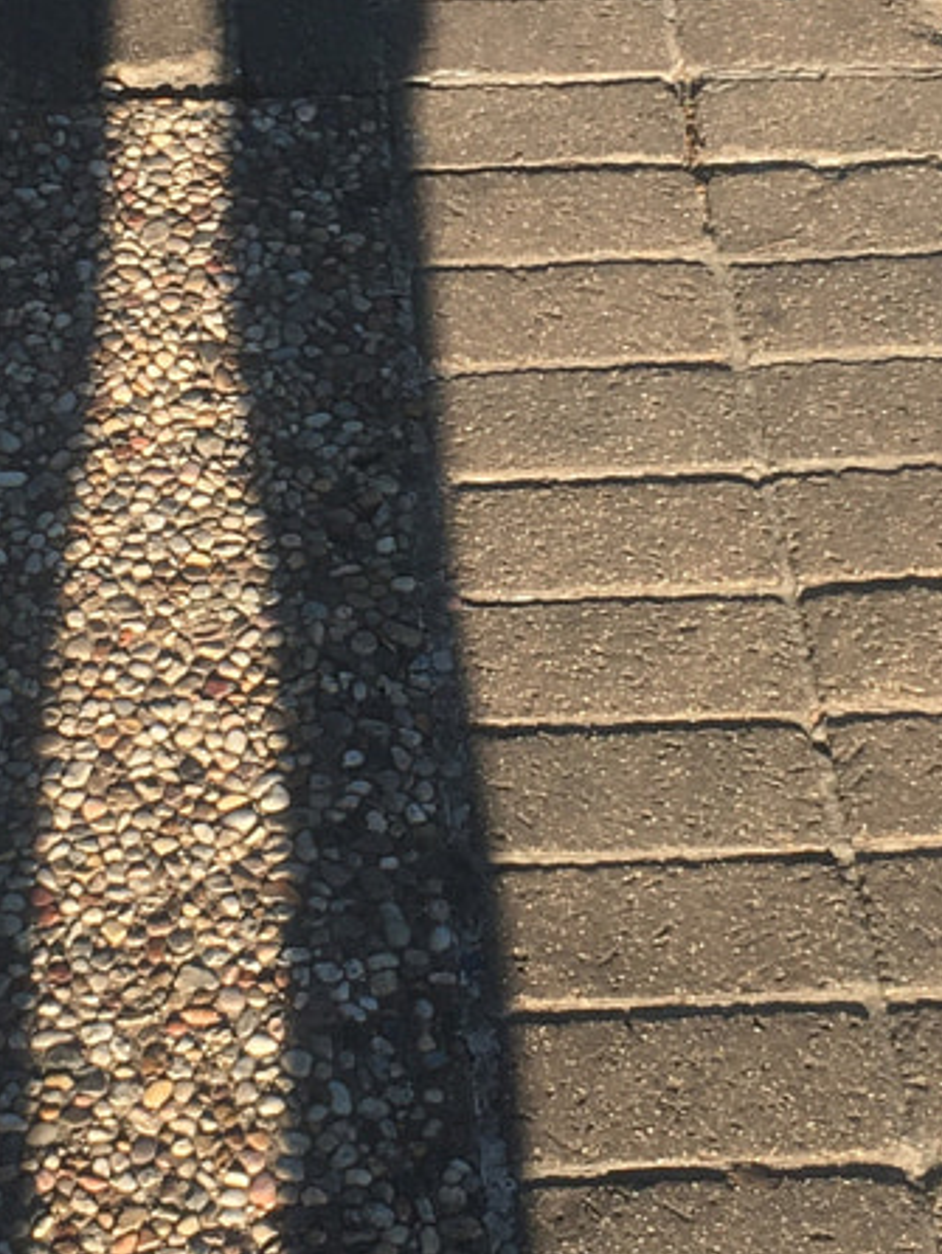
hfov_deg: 14.2
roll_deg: +0.9
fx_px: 3770
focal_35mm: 104
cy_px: 155
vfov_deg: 18.6
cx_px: 346
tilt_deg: -36.6
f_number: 2.2
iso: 25
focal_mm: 4.15
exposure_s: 1/553
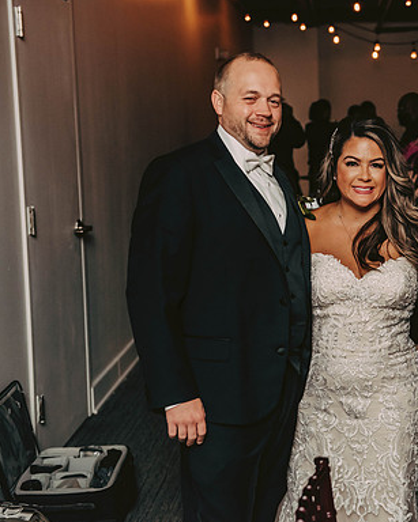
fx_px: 1052
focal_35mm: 68
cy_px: 262
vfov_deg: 27.9
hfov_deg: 22.1
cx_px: 358
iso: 2000
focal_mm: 48
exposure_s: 1/200
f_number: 3.2
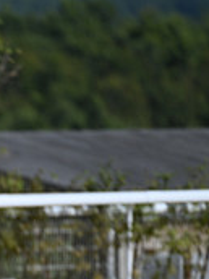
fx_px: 10425
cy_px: 312
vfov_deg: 1.5
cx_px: -237
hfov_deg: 1.1
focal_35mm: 1295
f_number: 4.5
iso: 180
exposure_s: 1/1600
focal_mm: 400
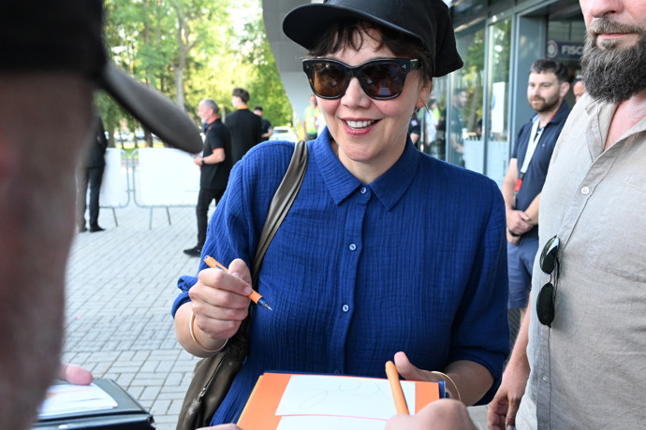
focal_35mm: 36
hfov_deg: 53.1
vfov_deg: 36.9
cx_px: 323
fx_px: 646
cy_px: 215
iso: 2500
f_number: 5
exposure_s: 1/500
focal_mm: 24
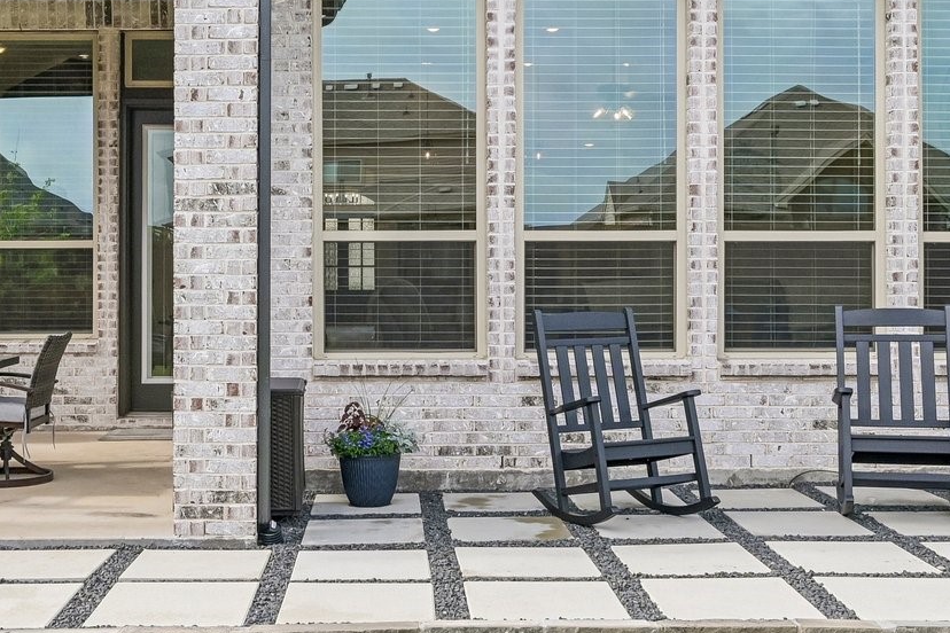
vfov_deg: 27.9
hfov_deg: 40.8
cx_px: 384
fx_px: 1273
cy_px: 254
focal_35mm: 48
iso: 400
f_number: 8
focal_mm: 19.5
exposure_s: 1/640
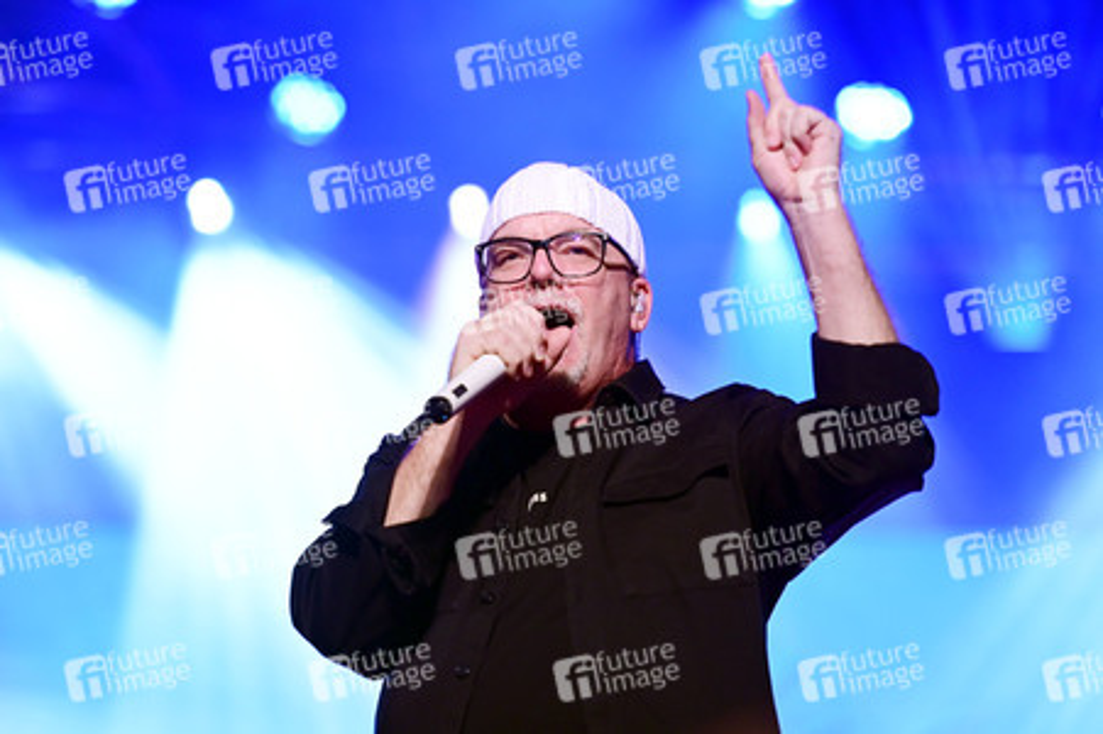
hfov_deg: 13.3
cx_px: 552
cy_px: 367
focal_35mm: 155
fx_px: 4745
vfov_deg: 8.8
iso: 2200
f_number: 2.8
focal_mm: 155
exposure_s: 1/400
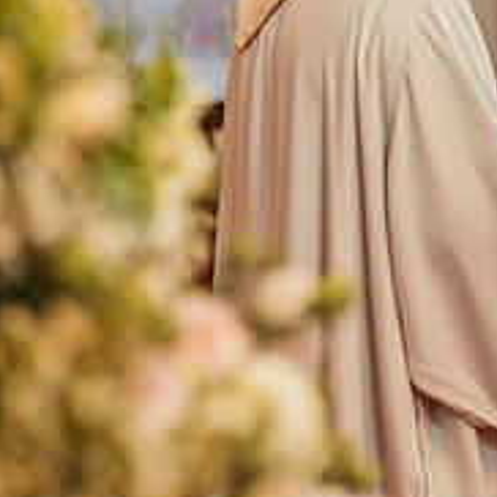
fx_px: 2193
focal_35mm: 135
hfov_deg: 12.8
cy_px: 235
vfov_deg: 12.9
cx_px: 481
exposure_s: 1/160
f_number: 2.2
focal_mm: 50
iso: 560
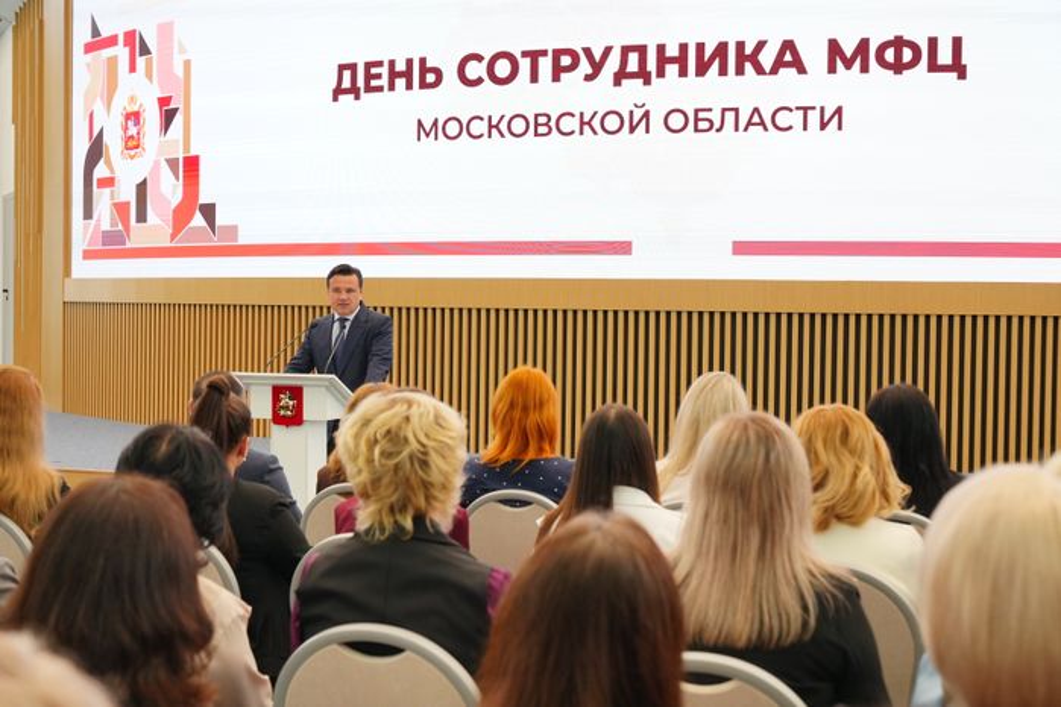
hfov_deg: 36.2
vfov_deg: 24.6
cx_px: 530
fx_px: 1621
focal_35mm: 55
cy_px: 354
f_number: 6.3
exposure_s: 1/125
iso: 2000
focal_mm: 55
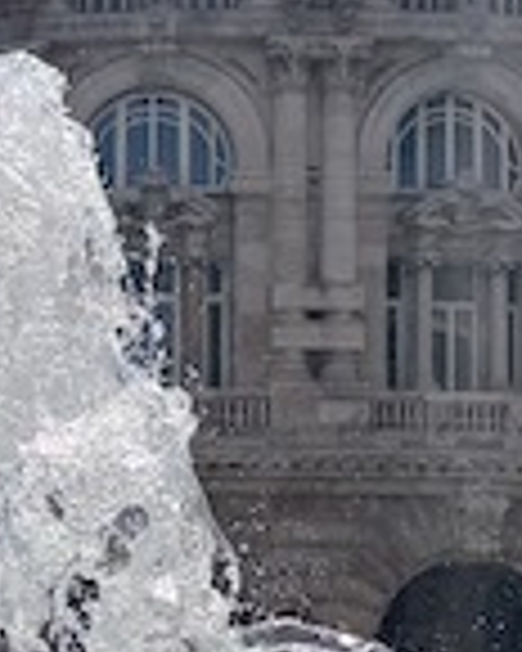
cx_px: -432
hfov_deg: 8.9
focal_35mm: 165
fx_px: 3186
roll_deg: -1.4
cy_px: 621
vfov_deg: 11.6
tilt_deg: +5.2
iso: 80
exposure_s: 1/7937
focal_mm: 6.76
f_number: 1.78
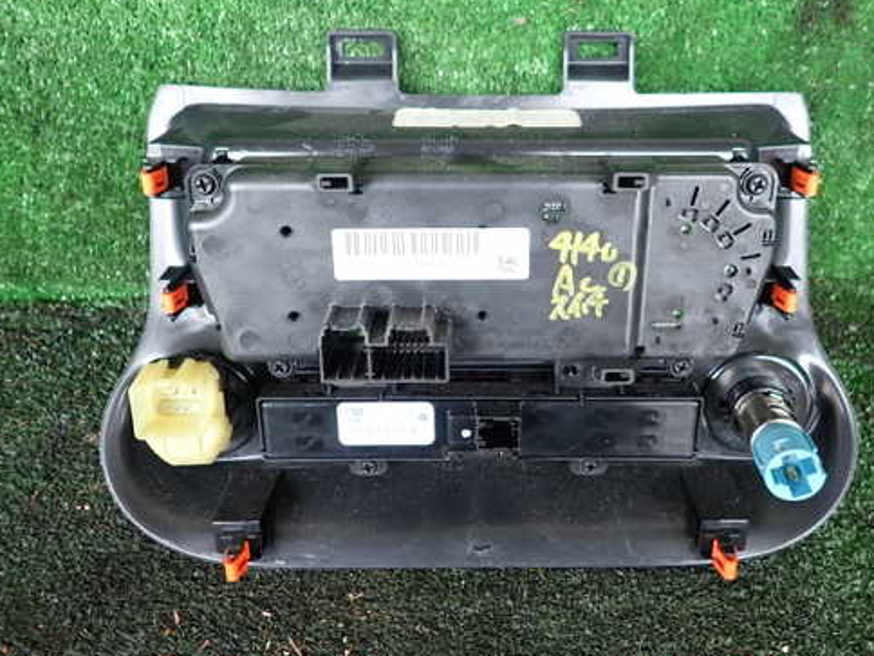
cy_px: 295
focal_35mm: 31
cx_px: 486
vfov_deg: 45.4
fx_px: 783
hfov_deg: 58.2
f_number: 2
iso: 200
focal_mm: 4.5
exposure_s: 1/50
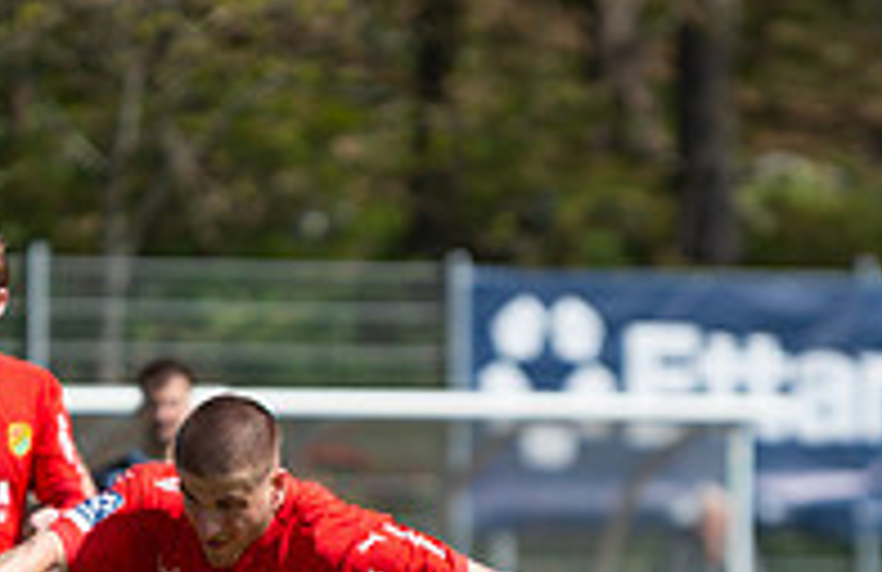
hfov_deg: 2.7
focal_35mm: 774
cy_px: 770
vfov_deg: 1.7
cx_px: 215
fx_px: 18799
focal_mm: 200
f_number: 3.2
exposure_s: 1/1600
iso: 100
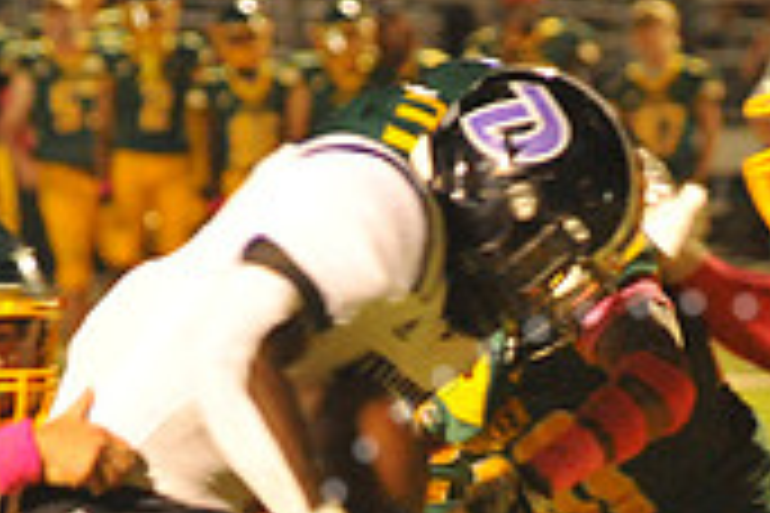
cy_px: 716
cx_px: 684
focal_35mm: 678
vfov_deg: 2.0
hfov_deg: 3.0
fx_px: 14501
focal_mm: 200
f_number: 5.6
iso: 6400
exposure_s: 1/160
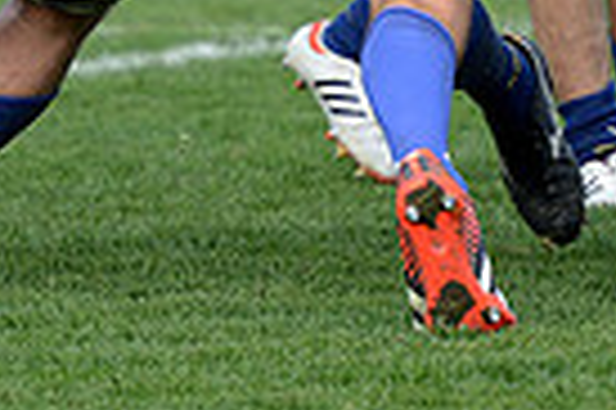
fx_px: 14100
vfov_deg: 1.7
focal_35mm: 825
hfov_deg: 2.5
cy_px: -367
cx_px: 832
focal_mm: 195
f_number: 2.8
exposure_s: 1/500
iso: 250
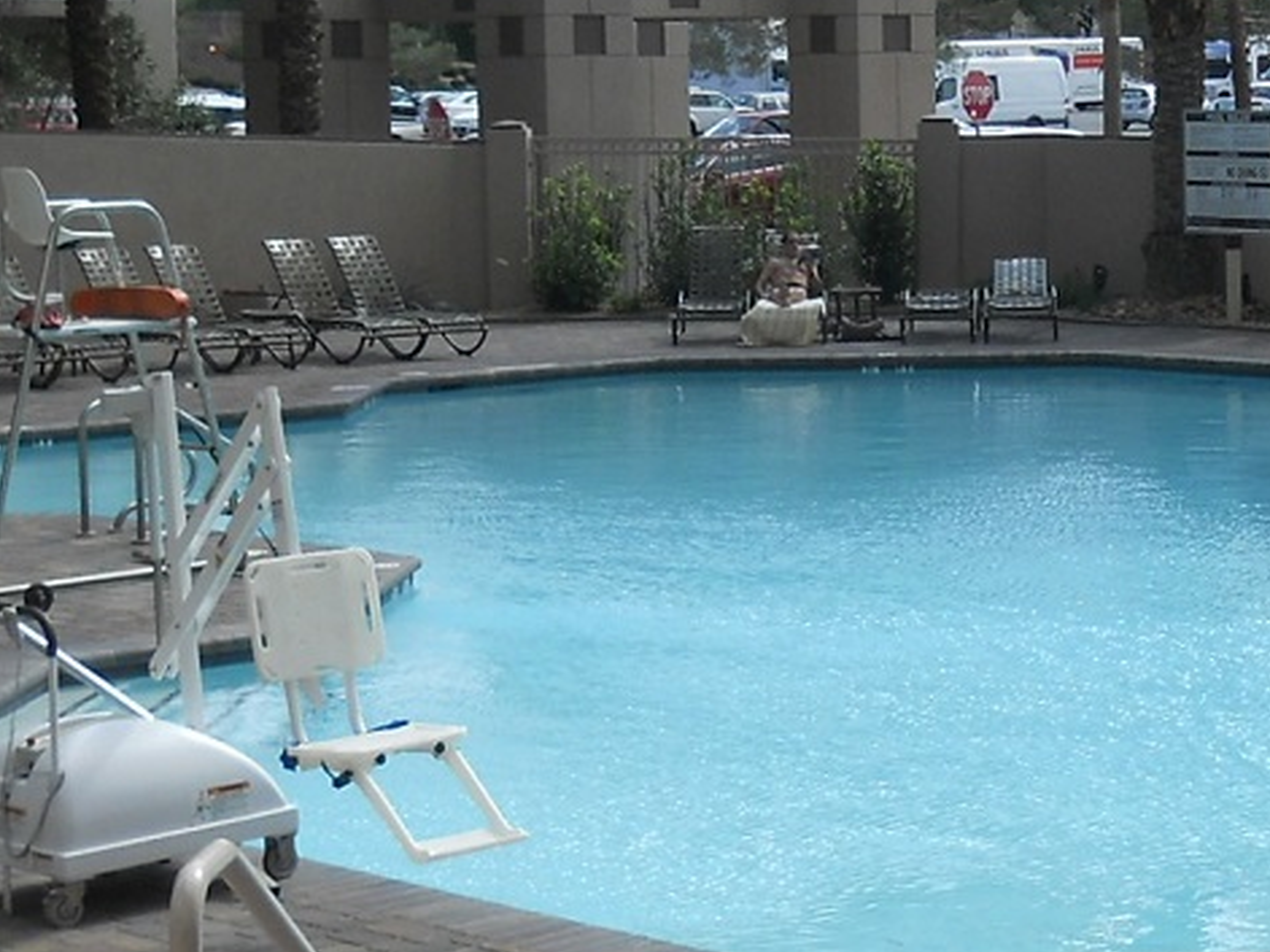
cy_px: 556
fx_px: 3925
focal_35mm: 107
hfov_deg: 18.0
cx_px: 1180
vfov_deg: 13.8
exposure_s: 1/200
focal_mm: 6.72
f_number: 5.5
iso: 80
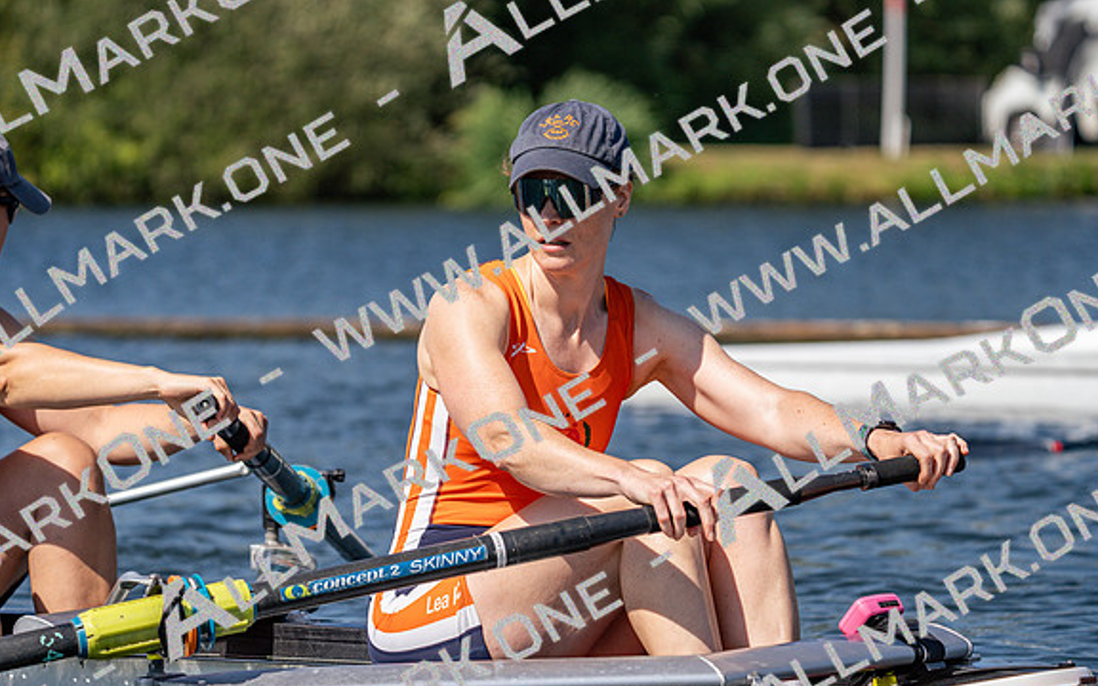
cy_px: 367
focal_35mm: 229
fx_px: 6853
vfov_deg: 5.7
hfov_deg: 9.2
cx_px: 549
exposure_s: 1/2000
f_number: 5.6
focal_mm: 223
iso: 200
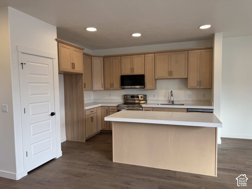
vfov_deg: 56.8
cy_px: 94
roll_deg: +0.7
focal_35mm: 24
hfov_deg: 71.6
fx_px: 175
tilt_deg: -5.1
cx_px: 126
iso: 64
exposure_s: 1/160
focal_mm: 6.76
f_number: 1.78
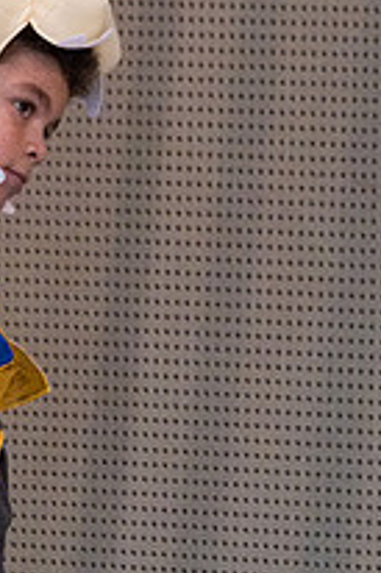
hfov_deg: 1.7
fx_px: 12689
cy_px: 153
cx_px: 172
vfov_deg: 2.6
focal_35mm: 798
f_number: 2.8
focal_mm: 140
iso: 5000
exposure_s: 1/400
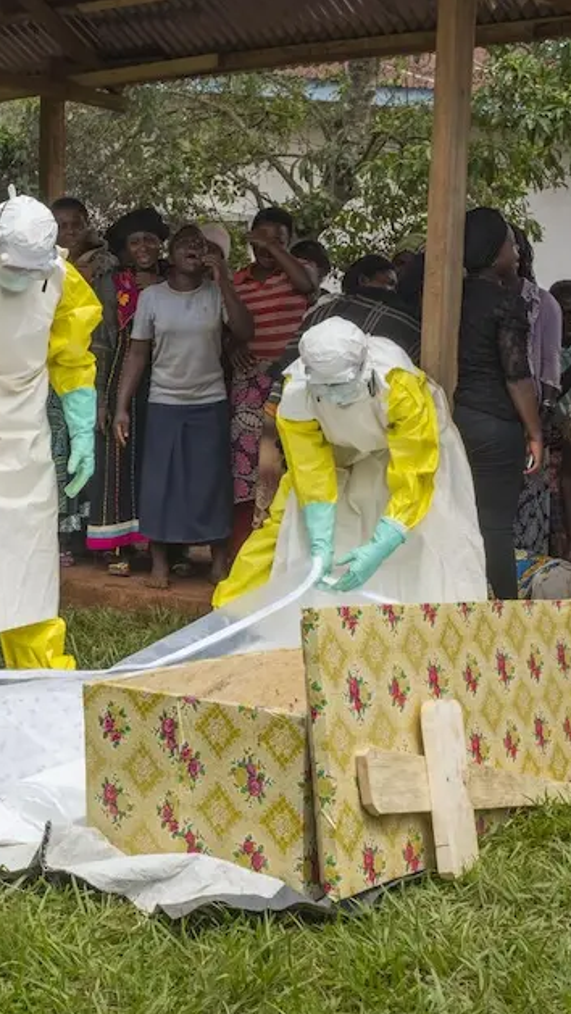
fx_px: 1507
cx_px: 105
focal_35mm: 56
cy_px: 513
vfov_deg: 37.2
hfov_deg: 21.2
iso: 200
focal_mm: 23
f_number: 11
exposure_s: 1/250
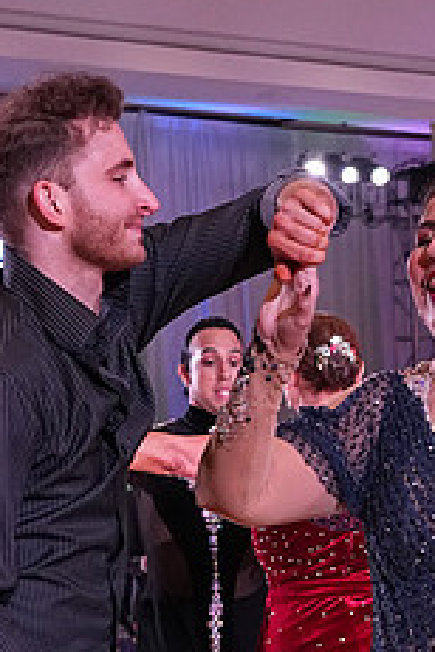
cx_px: 377
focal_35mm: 138
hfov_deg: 9.9
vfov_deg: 14.4
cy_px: 776
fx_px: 2501
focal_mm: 37
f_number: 5
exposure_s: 1/400
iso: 3200
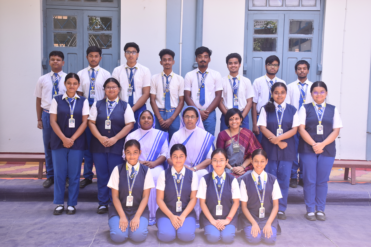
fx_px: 505
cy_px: 123
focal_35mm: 49
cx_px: 186
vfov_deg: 27.5
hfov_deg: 40.3
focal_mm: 32
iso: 250
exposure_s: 1/160
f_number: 5
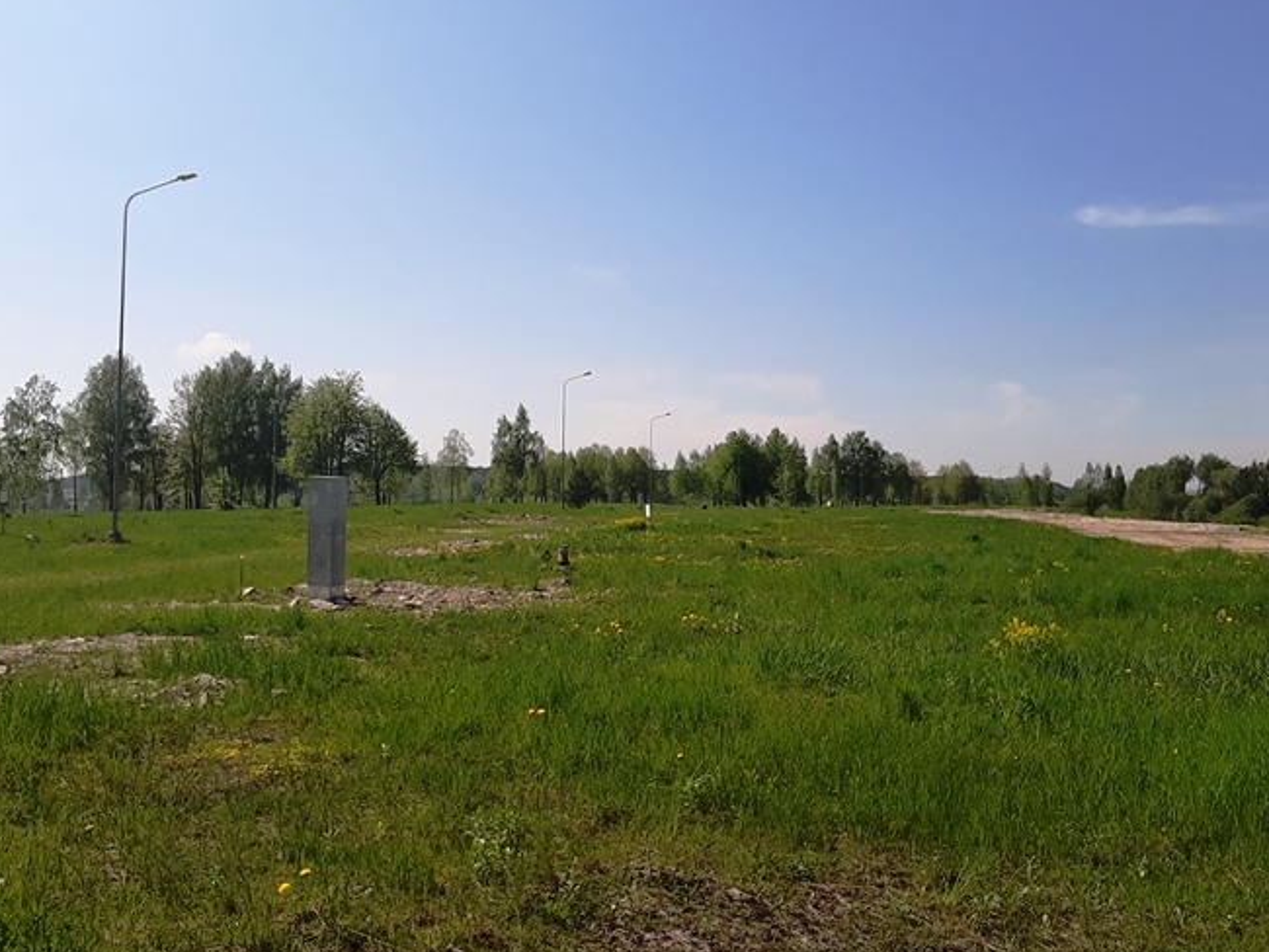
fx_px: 1174
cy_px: 377
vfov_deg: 43.9
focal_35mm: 32
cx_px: 584
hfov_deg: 56.7
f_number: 1.7
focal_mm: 3.93
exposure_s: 1/5051
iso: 40
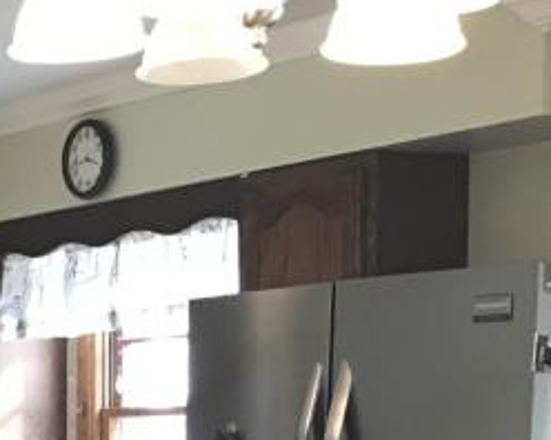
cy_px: 771
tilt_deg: -8.8
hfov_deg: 16.1
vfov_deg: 12.5
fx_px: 1841
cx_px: -169
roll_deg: +0.7
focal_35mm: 113
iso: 50
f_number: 1.8
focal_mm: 3.99
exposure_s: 1/15
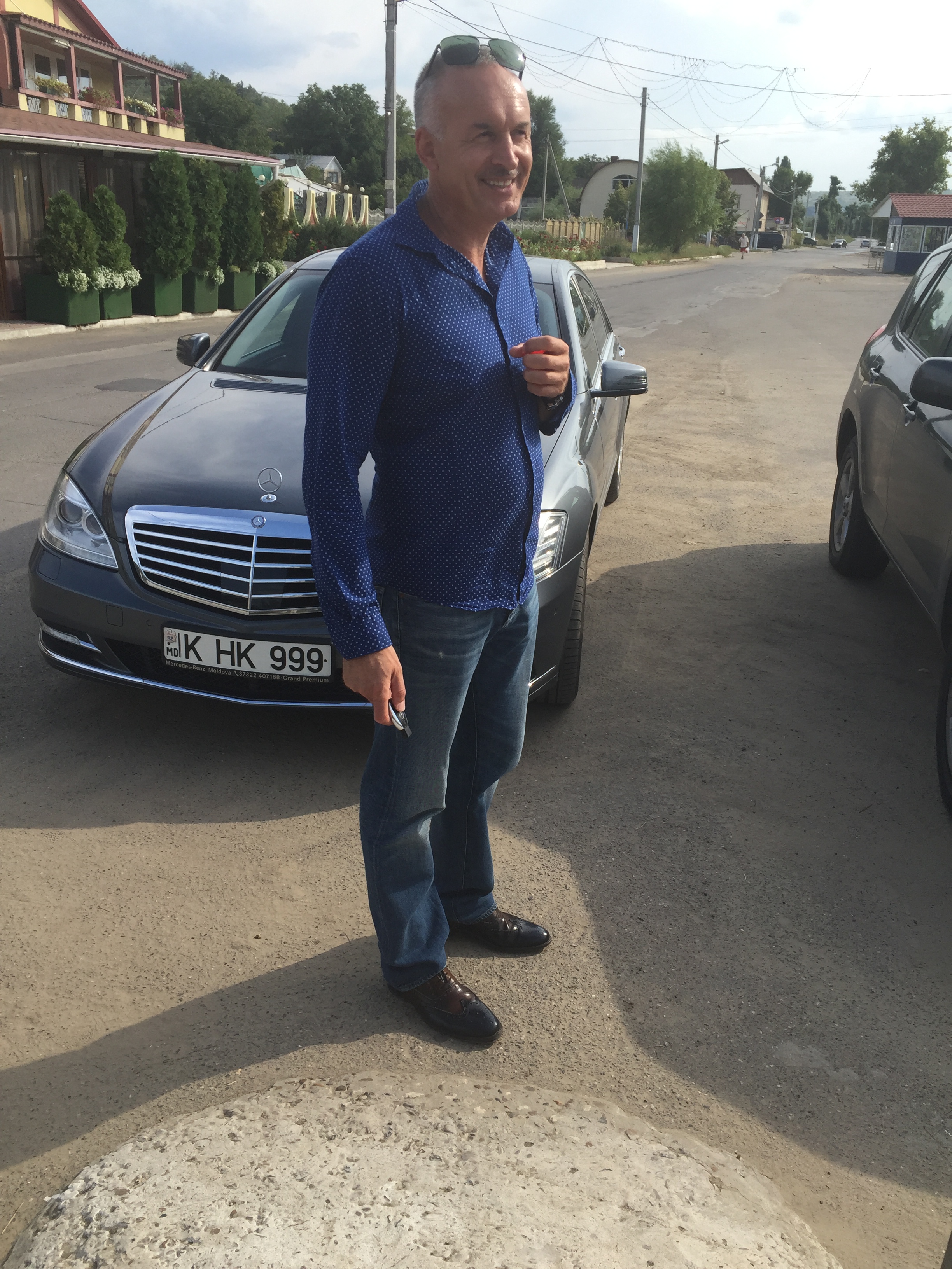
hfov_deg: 48.2
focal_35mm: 29
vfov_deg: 61.7
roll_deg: -2.9
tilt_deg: -19.2
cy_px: 634
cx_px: 476
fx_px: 1063
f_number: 2.2
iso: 32
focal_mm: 4.15
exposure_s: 1/1014
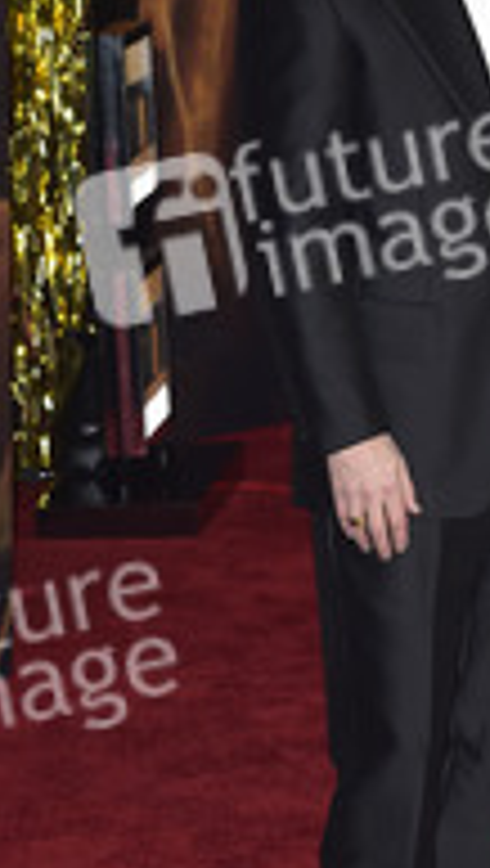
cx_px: 438
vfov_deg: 14.1
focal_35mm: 152
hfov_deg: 8.0
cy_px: 445
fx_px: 3500
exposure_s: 1/250
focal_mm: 70
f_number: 6.3
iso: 640
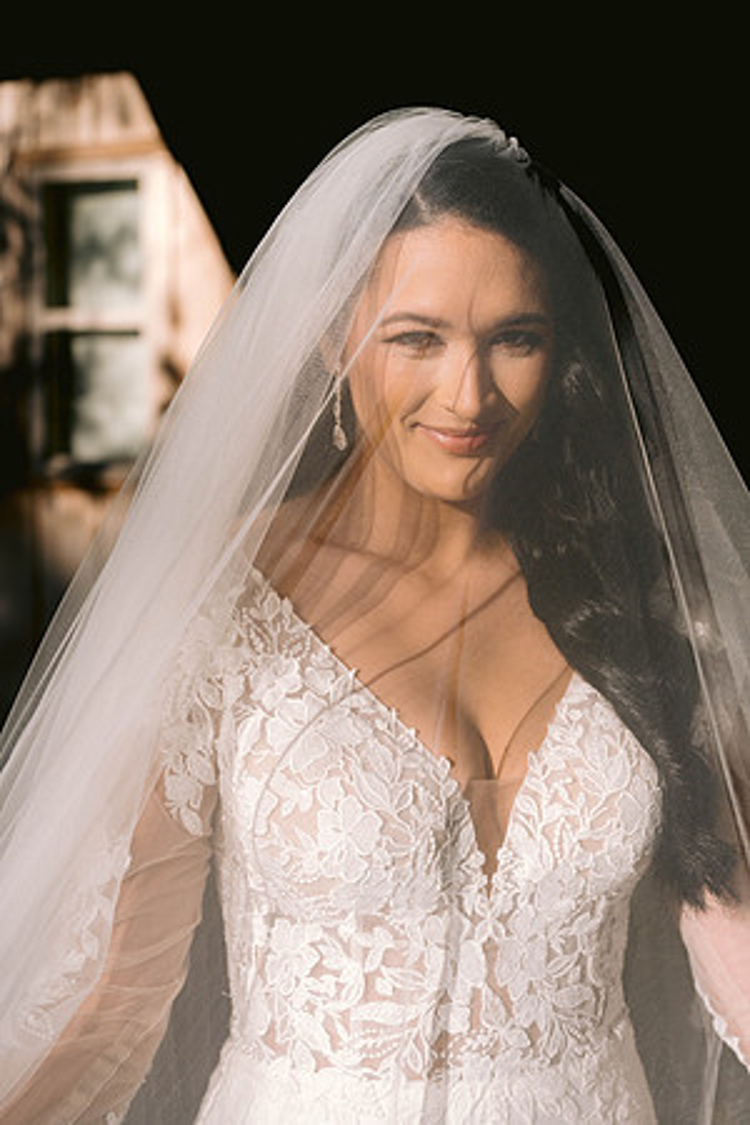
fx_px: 1562
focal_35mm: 50
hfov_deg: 27.0
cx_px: 375
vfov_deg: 39.6
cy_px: 562
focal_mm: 50
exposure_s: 1/640
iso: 125
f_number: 4
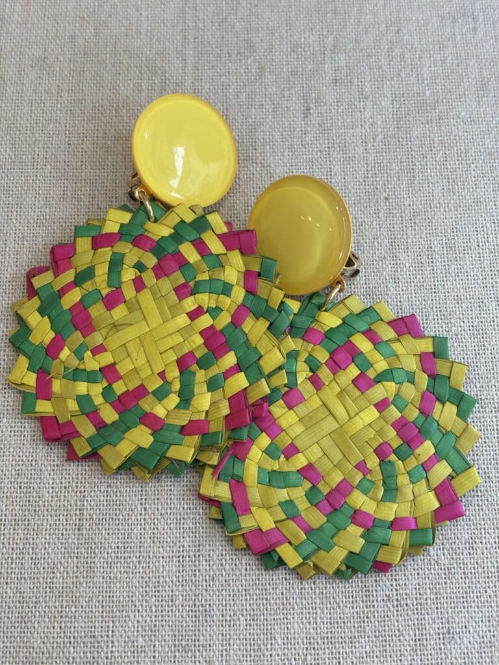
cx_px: 250
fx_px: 999
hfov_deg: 28.0
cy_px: 332
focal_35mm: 52
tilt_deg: -68.5
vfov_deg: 36.8
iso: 32
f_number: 1.6
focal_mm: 5.96
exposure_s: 1/198
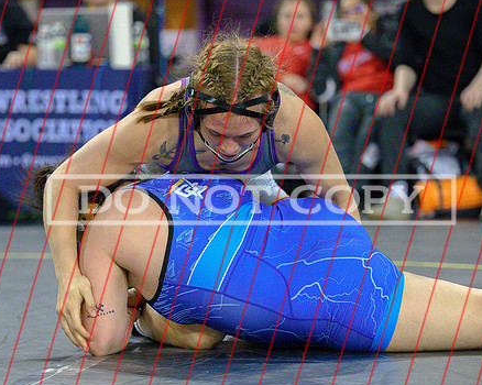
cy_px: 240
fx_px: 2909
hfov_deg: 9.5
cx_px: 168
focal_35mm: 204
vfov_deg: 7.6
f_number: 2.8
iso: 5600
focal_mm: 105
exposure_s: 1/640
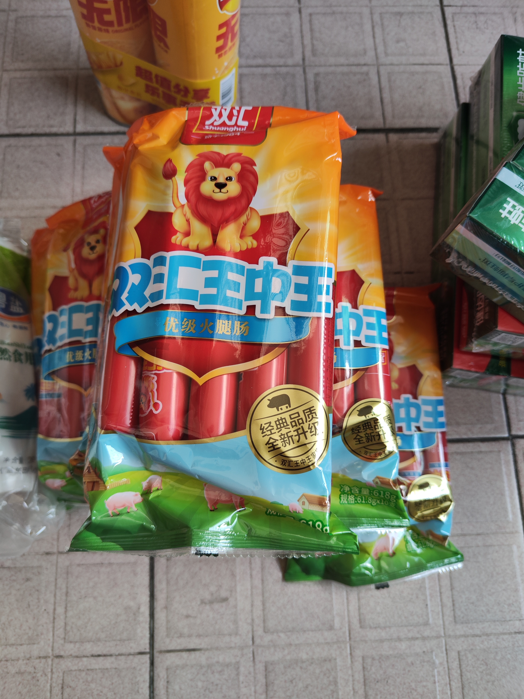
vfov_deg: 71.6
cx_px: 262
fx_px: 484
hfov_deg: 56.8
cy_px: 350
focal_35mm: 24
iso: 67
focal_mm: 5.59
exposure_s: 1/100
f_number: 1.88
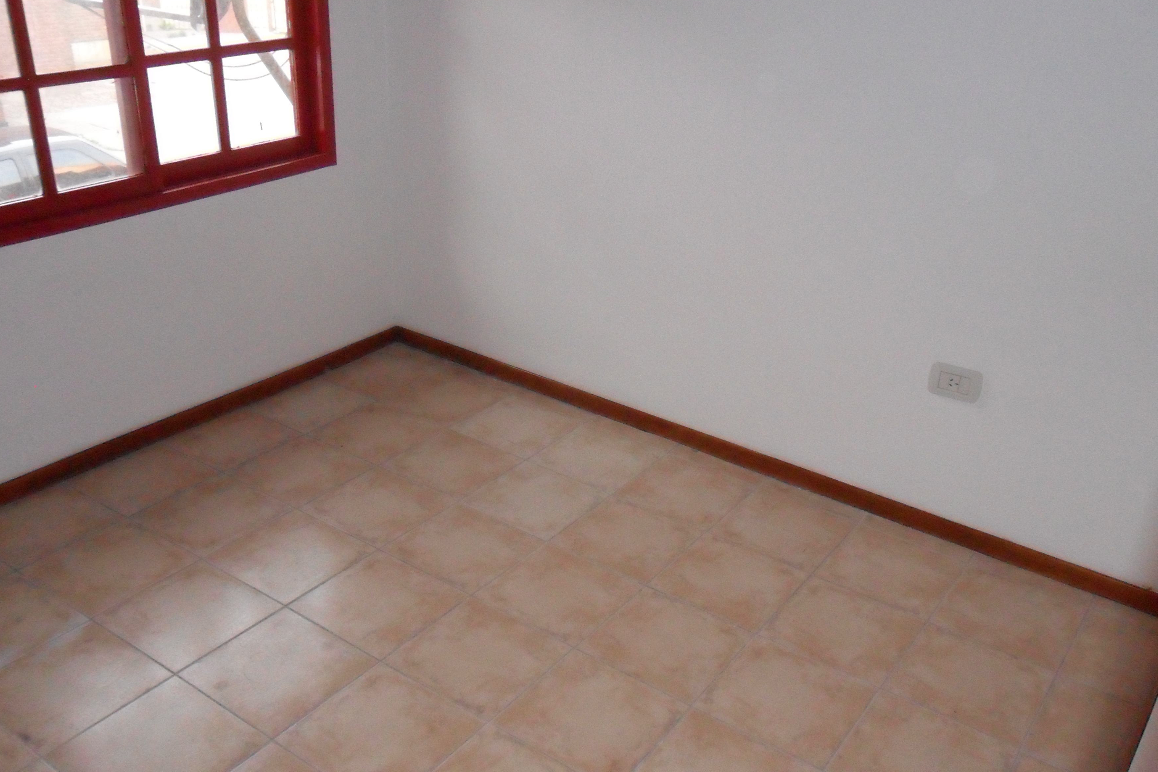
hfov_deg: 58.7
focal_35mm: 32
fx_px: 1029
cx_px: 577
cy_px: 438
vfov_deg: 41.0
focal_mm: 4.9
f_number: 3.5
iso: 400
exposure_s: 1/45
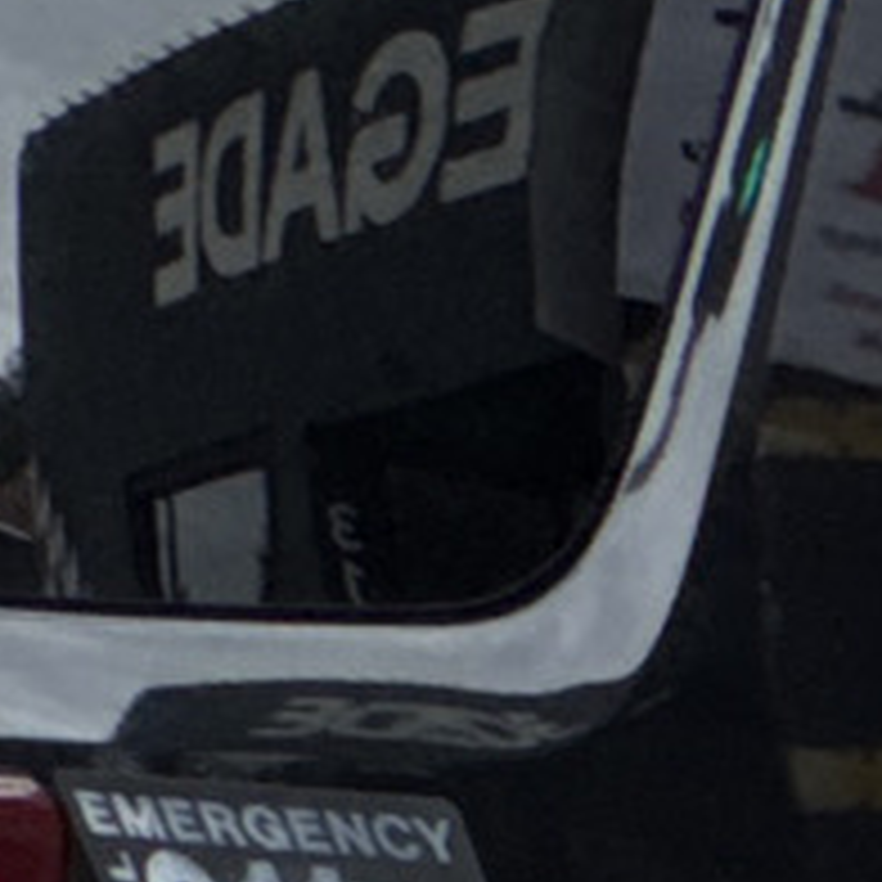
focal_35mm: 126
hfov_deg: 7.7
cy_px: 2552
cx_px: 3704
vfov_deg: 10.4
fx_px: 3632
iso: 40
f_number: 2.2
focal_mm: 2.22
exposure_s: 1/414
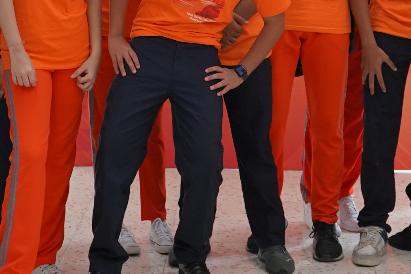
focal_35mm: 121
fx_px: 1381
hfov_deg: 16.9
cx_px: 210
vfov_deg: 10.9
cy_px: -139
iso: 1000
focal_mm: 31
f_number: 4
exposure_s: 1/160
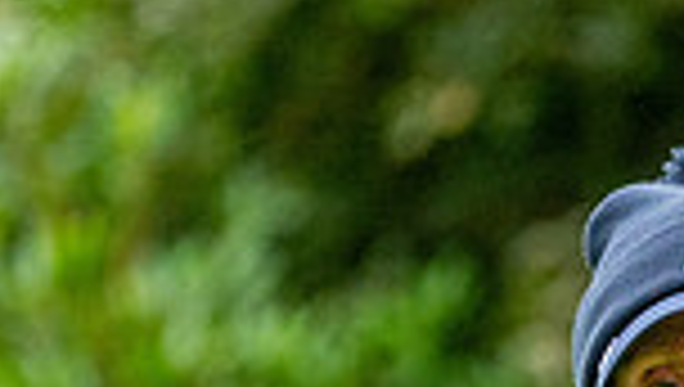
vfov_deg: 0.7
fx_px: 32565
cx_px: 1120
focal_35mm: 1793
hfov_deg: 1.2
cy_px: 832
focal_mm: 300
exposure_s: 1/800
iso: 800
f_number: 4
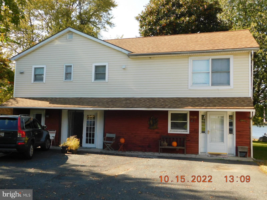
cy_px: 100
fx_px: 278
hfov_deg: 51.4
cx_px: 134
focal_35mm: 36
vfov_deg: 39.7
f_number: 3.5
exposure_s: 1/400
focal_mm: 6.3
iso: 125
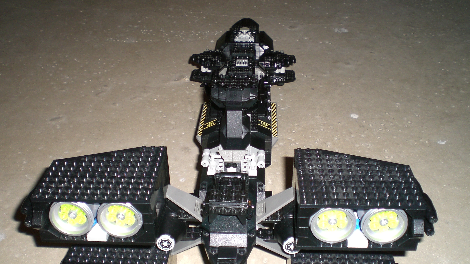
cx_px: 235
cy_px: 121
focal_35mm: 42
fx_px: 523
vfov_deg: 28.3
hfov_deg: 48.4
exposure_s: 1/60
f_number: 3.1
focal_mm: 6.3
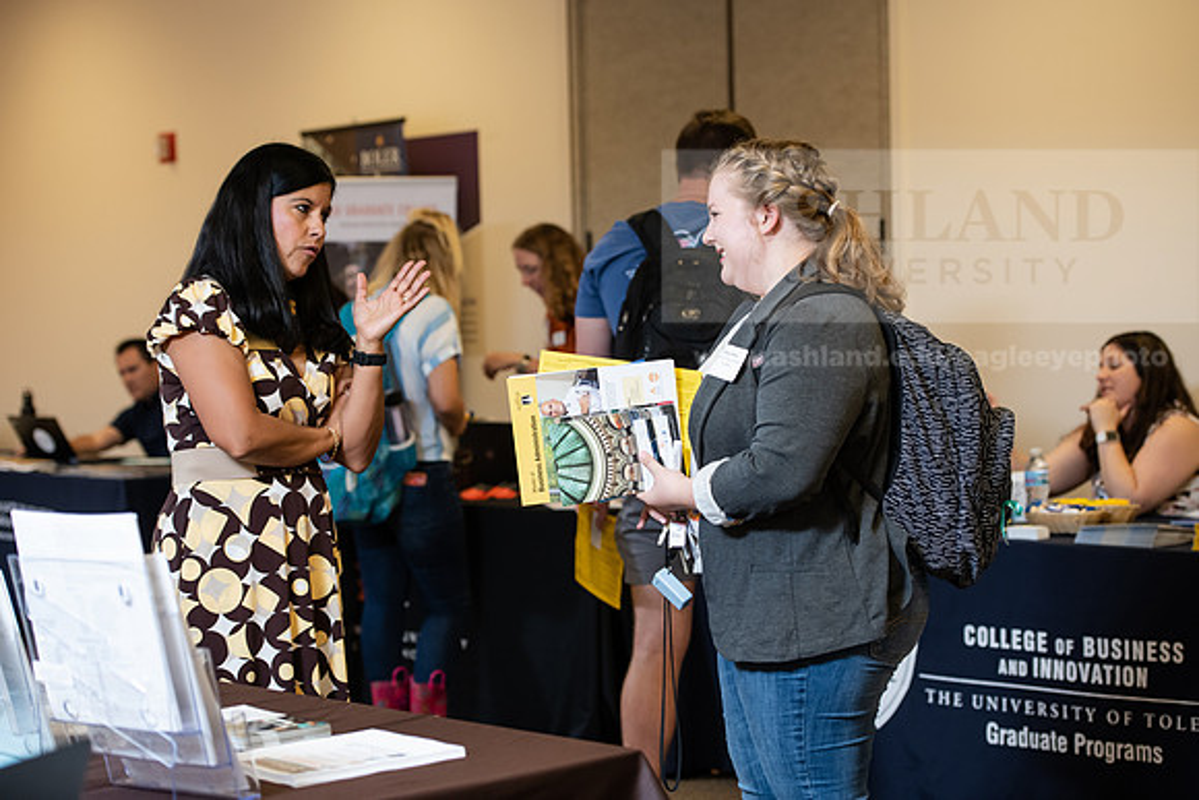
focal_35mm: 75
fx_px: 2498
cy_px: 400
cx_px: 600
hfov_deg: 27.0
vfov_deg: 18.2
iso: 1000
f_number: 3.5
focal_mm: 75
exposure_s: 1/200
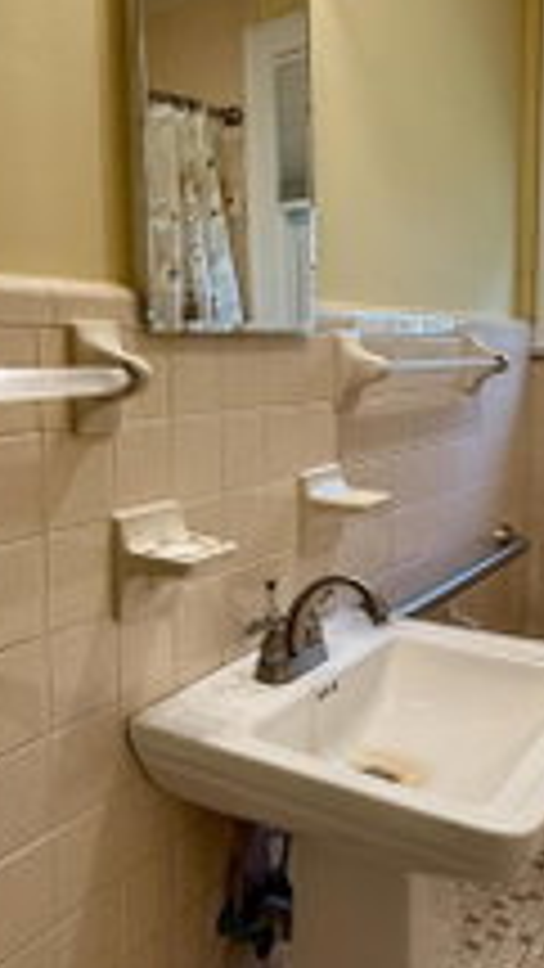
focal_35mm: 34
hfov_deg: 34.2
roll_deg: +0.3
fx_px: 872
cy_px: 450
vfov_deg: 58.0
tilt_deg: -5.2
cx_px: 166
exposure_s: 1/120
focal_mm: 2.22
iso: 125
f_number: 2.2
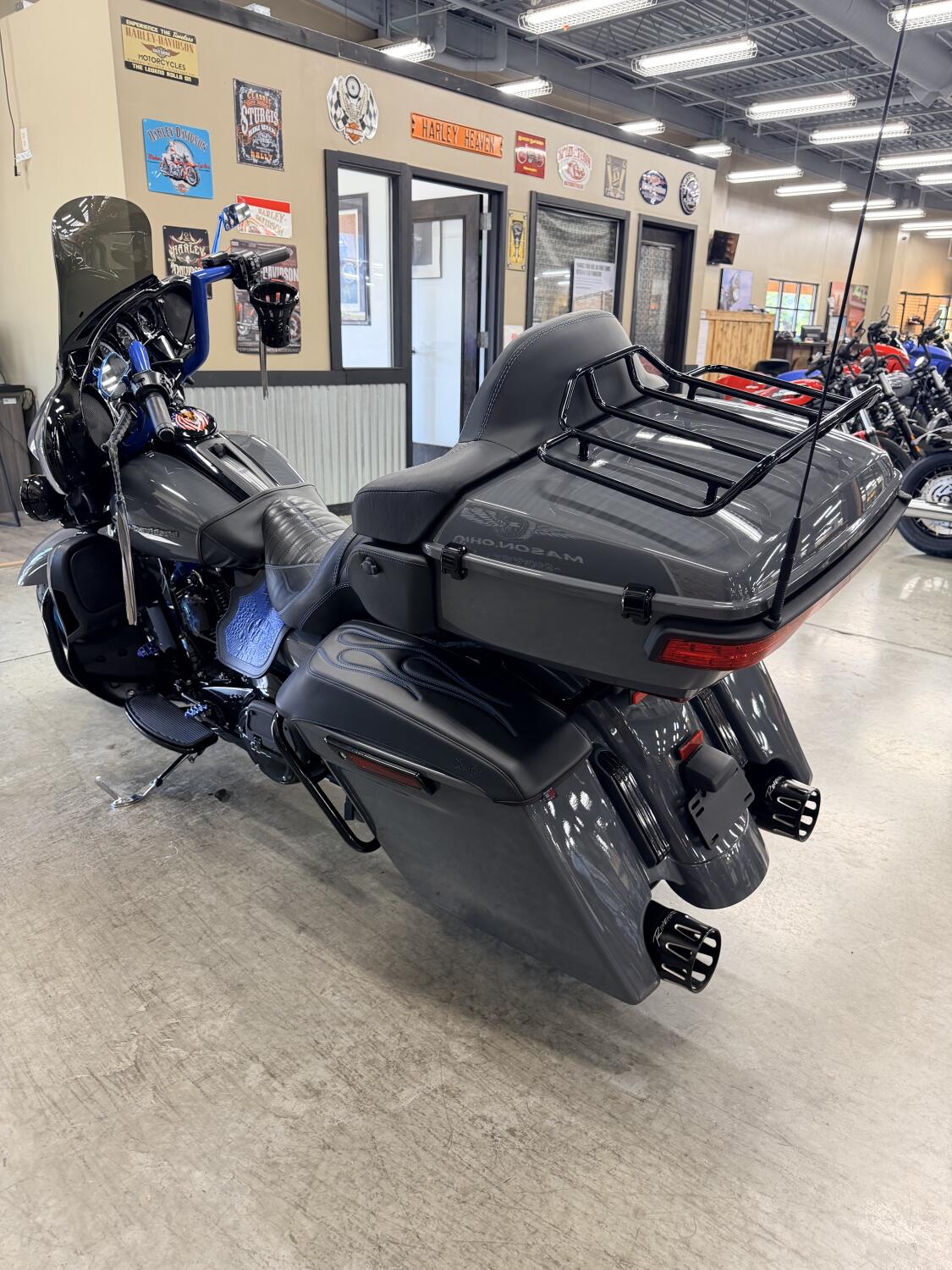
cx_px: 476
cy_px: 635
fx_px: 880
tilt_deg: -17.6
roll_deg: -1.3
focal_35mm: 24
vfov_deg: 71.6
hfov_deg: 56.8
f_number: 1.78
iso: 200
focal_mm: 6.76
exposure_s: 1/60
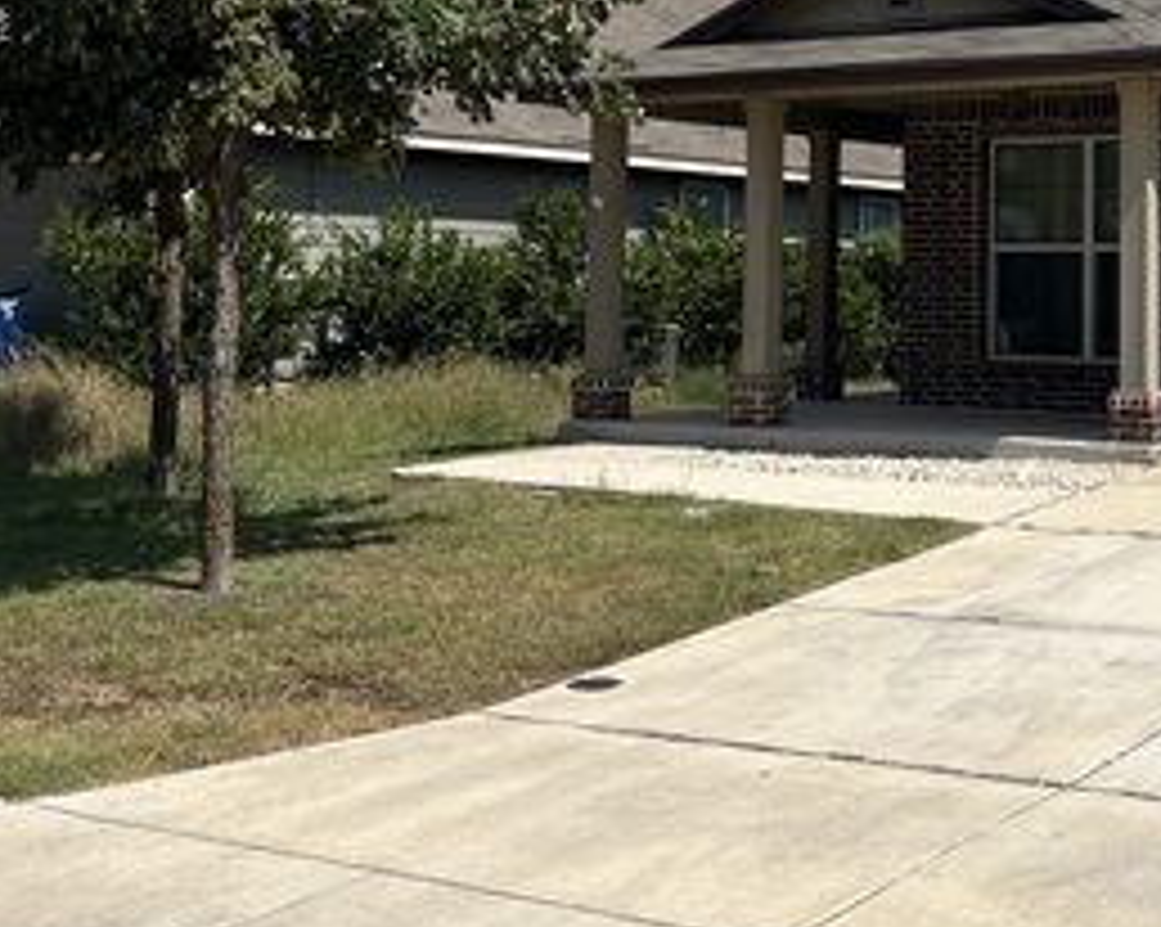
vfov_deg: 23.6
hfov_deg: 29.1
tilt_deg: +4.7
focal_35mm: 63
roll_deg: -1.2
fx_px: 2163
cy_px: 117
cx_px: 999
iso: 50
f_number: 1.6
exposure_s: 1/6494
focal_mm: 5.1
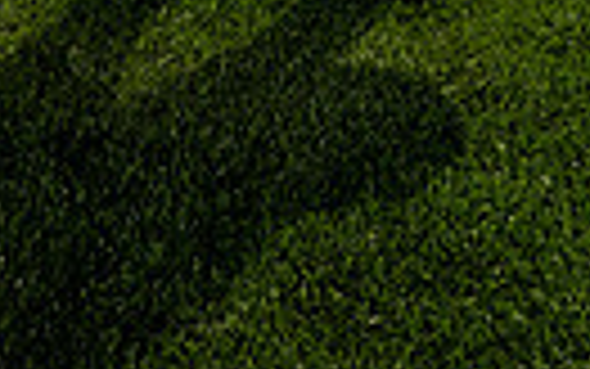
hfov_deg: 18.6
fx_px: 1802
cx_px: 216
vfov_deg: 10.0
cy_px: -572
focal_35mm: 112
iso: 100
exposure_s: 1/250
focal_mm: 32
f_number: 7.1
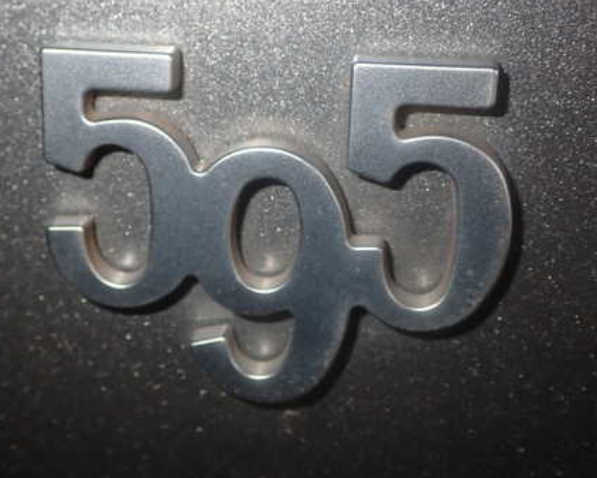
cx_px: 231
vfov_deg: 25.0
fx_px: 1078
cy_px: 215
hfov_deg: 30.8
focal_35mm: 61
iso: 200
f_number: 9
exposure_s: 1/40
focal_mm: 7.84
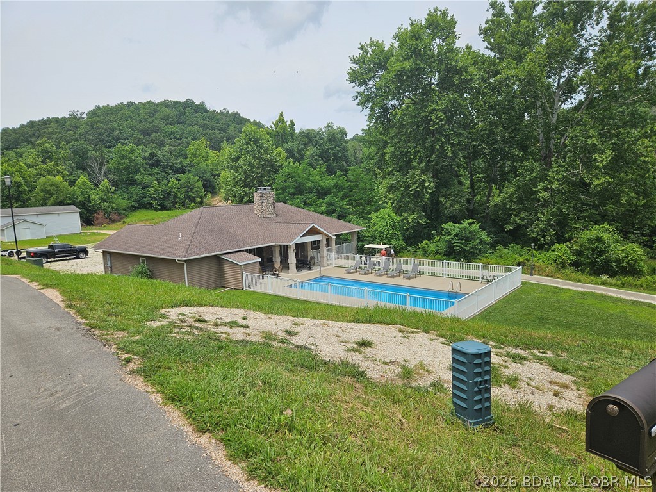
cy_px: 246
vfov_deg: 58.9
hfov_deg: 73.9
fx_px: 436
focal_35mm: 23
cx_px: 328
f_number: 1.8
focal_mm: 5.4
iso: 25
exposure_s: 1/2745
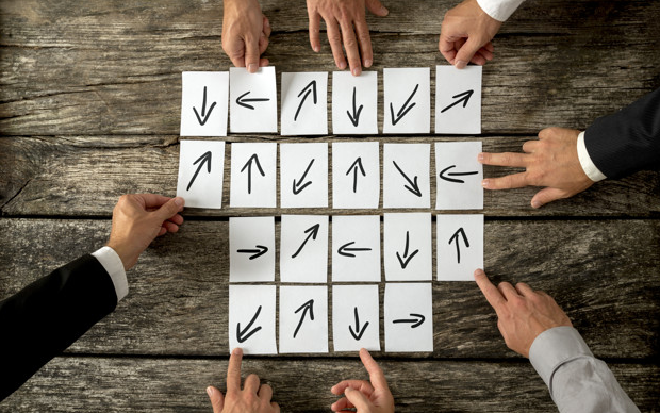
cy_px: 221
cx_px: 331
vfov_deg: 35.4
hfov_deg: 54.0
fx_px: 648
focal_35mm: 36
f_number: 10
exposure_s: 1/160
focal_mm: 35
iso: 100
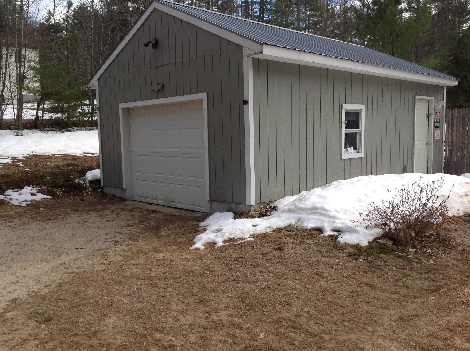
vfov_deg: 40.6
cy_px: 176
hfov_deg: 52.7
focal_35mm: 35
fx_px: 475
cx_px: 235
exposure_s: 1/1080
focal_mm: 4.28
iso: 50
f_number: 2.4
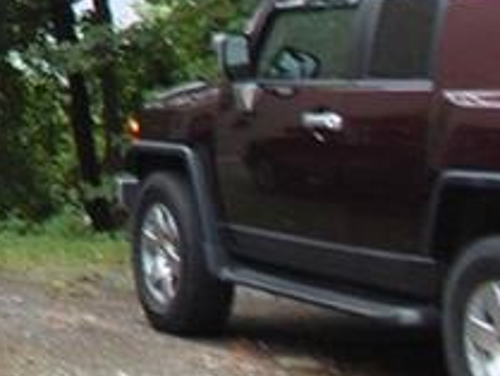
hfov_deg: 12.3
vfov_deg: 10.6
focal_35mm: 127
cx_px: -701
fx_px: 1835
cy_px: -402
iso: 200
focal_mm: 18
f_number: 7.1
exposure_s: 1/200
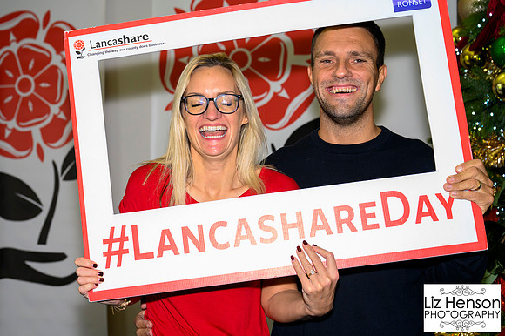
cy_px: 181
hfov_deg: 33.8
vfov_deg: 22.8
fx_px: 831
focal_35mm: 59
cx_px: 233
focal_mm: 55
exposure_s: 1/100
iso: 3200
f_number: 5
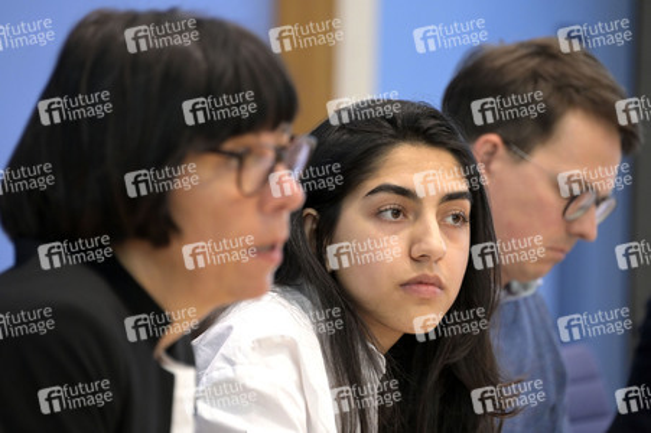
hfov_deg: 6.9
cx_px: 326
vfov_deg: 4.6
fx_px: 5421
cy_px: 216
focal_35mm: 300
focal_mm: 300
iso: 4000
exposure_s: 1/400
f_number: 5.6
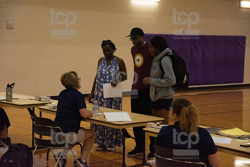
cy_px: 84
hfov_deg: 27.0
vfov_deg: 18.2
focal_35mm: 75
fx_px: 521
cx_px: 125
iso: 6400
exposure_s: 1/400
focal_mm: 75
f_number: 5
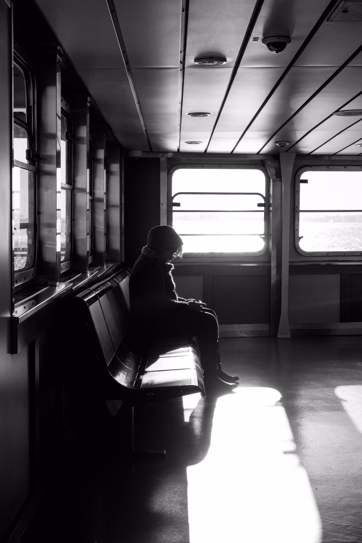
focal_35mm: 53
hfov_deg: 25.5
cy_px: 272
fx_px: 799
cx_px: 181
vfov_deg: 37.5
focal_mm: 35
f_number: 7.1
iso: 400
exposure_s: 1/420
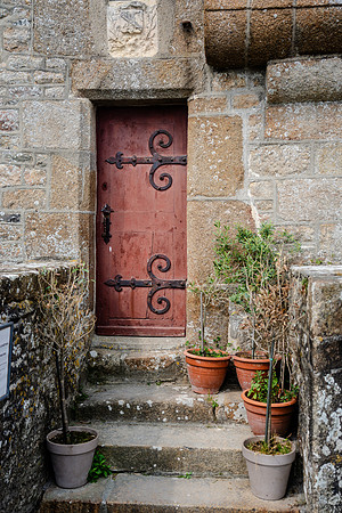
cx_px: 171
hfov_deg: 33.4
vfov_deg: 48.5
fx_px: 570
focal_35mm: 40
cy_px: 256
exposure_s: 1/800
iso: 160
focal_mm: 40
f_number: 4
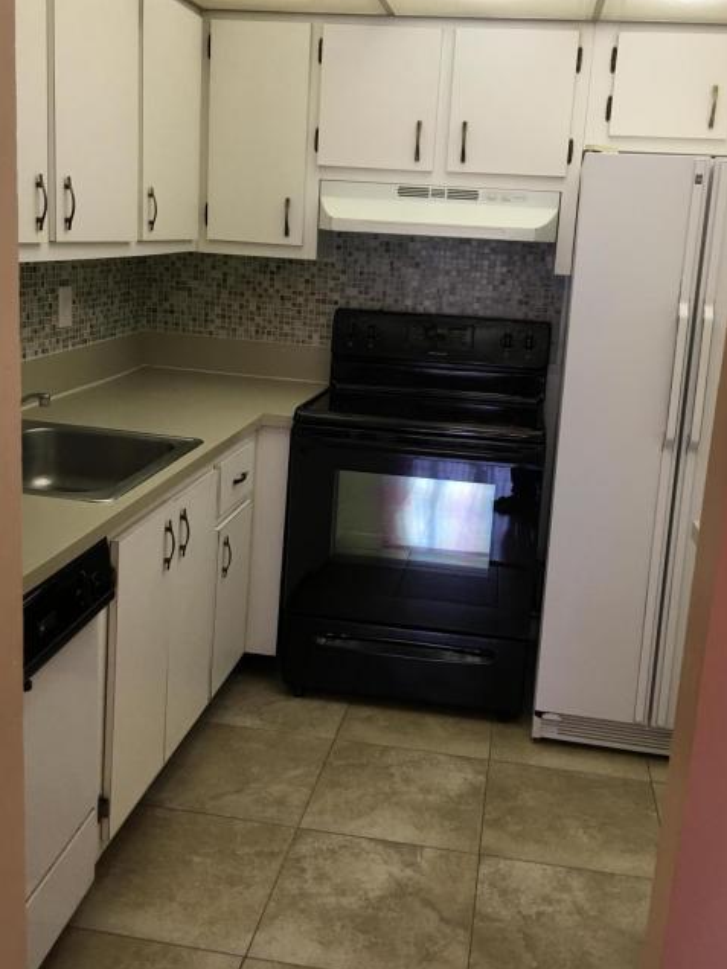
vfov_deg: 52.5
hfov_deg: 40.7
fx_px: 980
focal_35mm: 35
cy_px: 437
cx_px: 364
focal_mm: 4.15
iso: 40
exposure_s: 1/30
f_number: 2.2
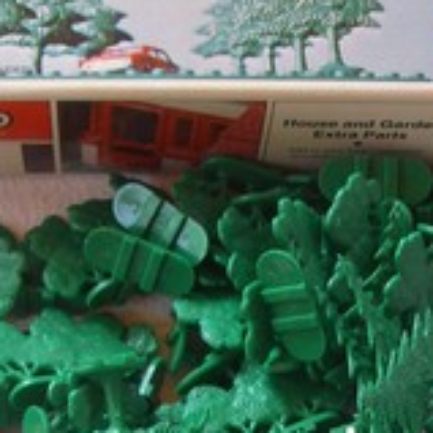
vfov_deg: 16.5
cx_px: 308
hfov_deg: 16.7
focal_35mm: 104
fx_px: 1472
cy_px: 379
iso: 110
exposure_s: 1/45
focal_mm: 6.6
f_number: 3.5
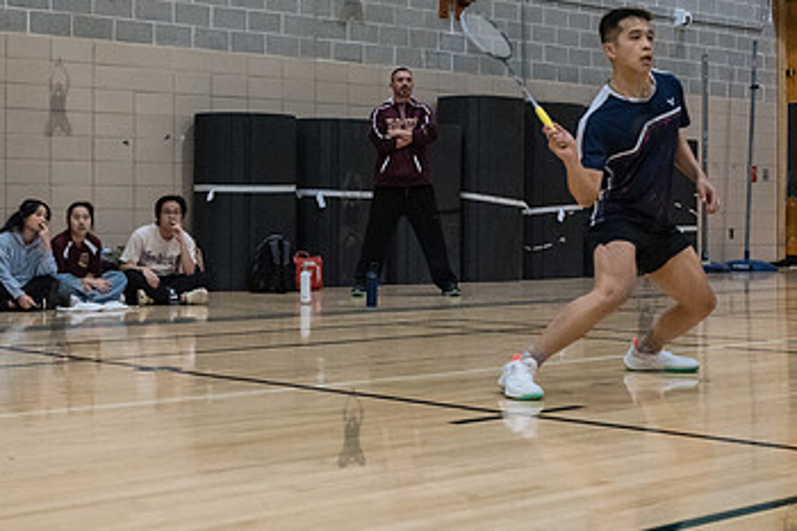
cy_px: 208
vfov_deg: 20.0
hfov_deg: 29.7
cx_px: 380
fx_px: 1505
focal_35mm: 68
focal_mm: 38
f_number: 3.5
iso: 8000
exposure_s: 1/400
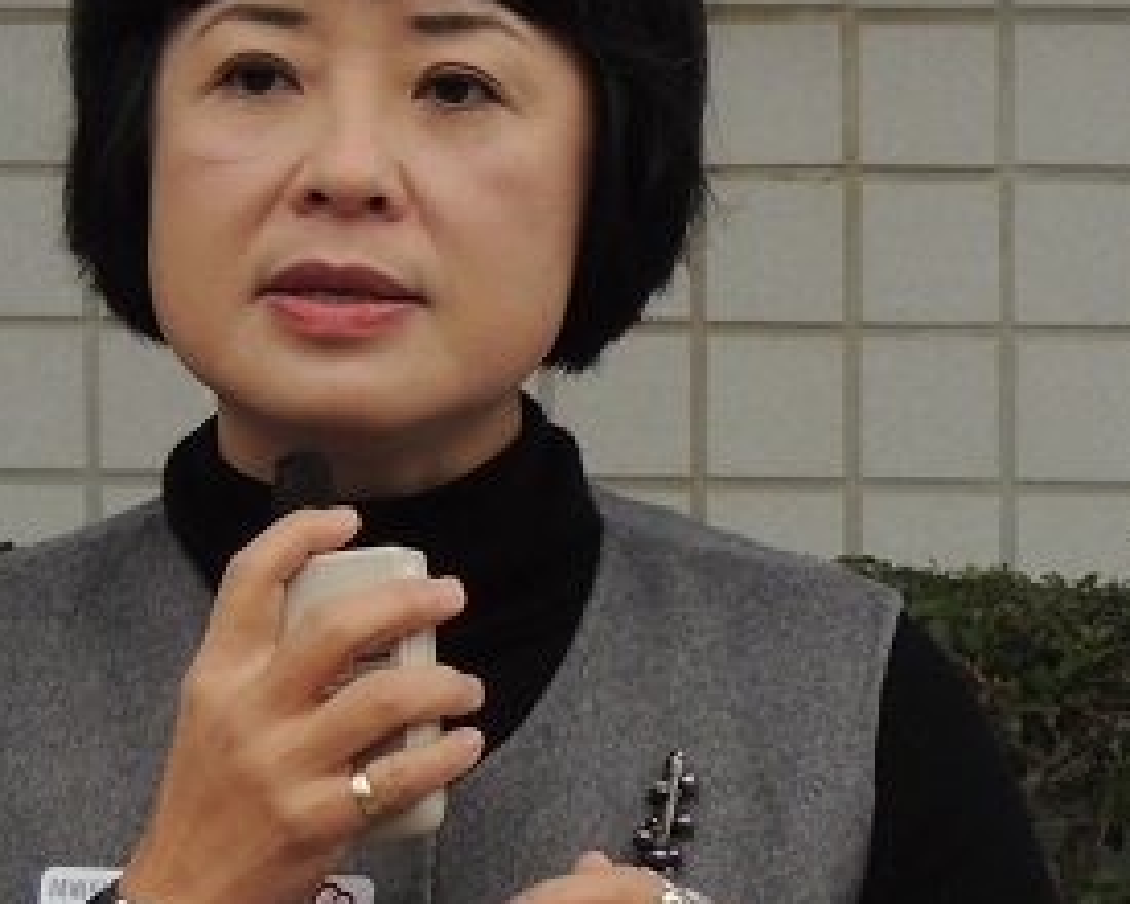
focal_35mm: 223
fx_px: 7458
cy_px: 931
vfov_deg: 6.9
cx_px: 1467
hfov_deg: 8.5
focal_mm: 11.1
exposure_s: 1/320
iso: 100
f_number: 3.7
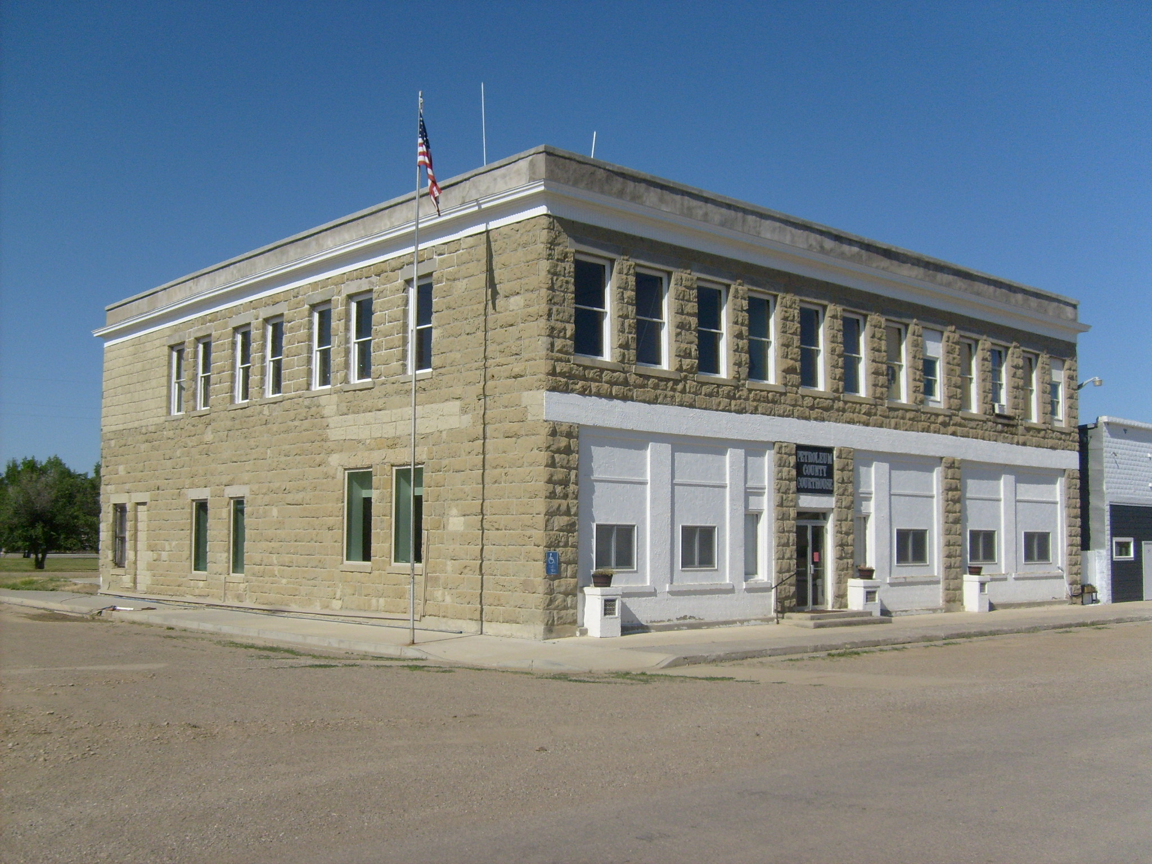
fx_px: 1165
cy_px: 432
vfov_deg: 40.7
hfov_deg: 52.6
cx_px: 576
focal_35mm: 35
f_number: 7.1
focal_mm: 5.8
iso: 80
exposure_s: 1/500
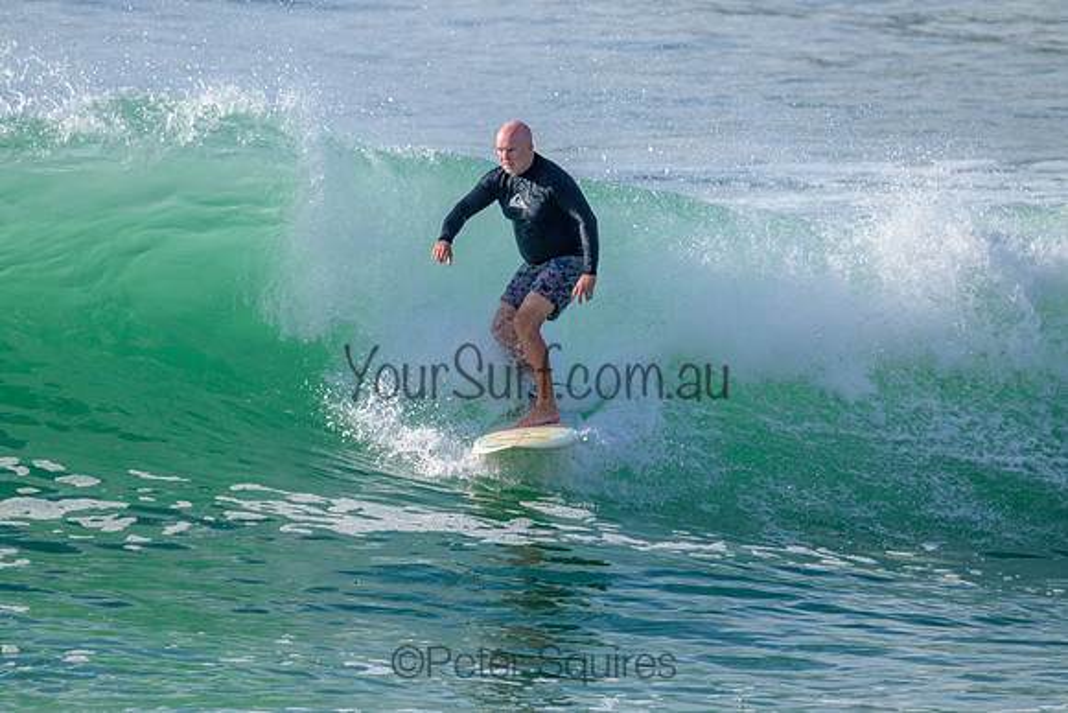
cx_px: 534
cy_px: 356
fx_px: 23738
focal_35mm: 800
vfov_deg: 1.7
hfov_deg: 2.6
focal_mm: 800
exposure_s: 1/2000
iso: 1000
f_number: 11
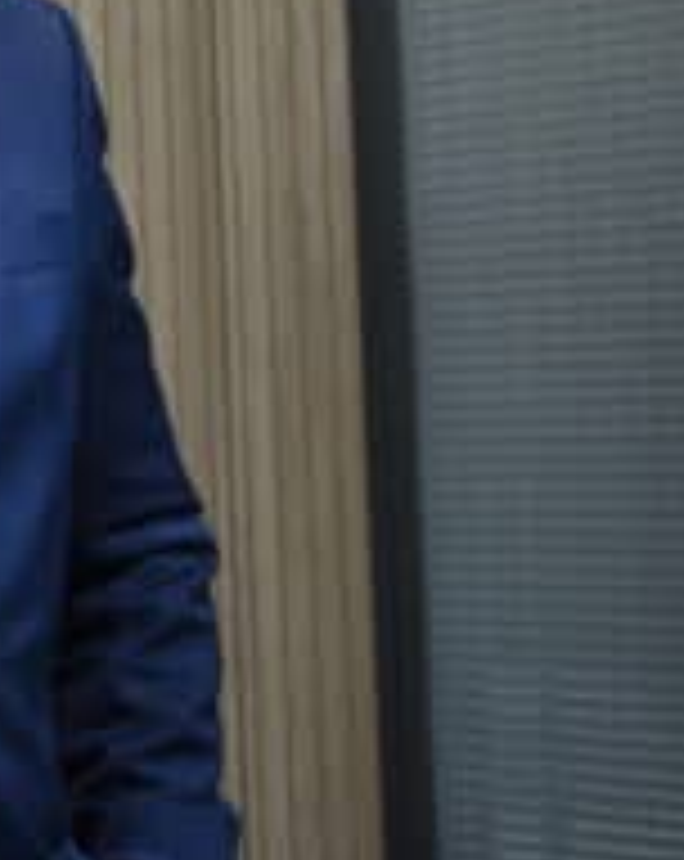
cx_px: -295
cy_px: 45
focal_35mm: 186
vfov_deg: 10.3
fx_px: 4716
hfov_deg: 8.1
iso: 500
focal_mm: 35
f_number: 2.2
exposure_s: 1/200
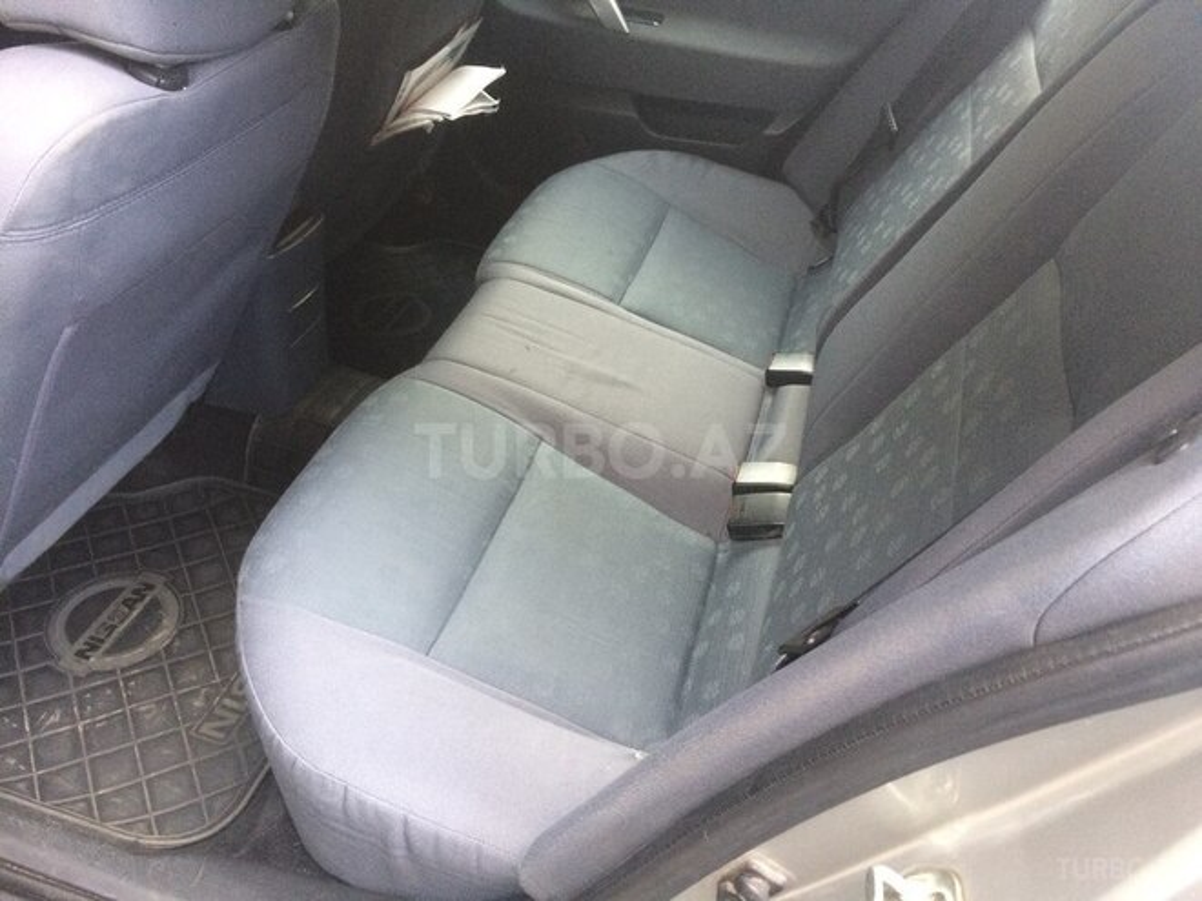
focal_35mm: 29
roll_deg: -1.3
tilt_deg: -40.0
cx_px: 601
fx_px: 1007
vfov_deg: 48.2
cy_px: 450
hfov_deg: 61.7
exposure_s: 1/33
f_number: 2.2
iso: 200
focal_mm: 4.15
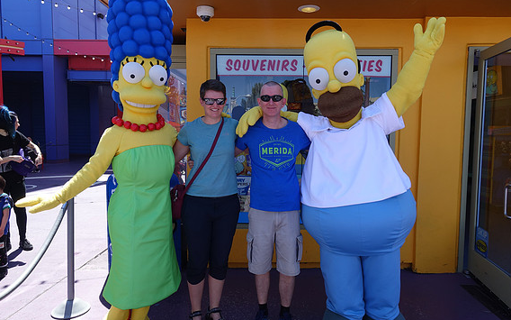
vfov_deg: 49.3
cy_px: 158
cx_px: 259
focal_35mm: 25
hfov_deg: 72.5
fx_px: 348
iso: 125
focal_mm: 8.8
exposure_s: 1/200
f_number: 5.6
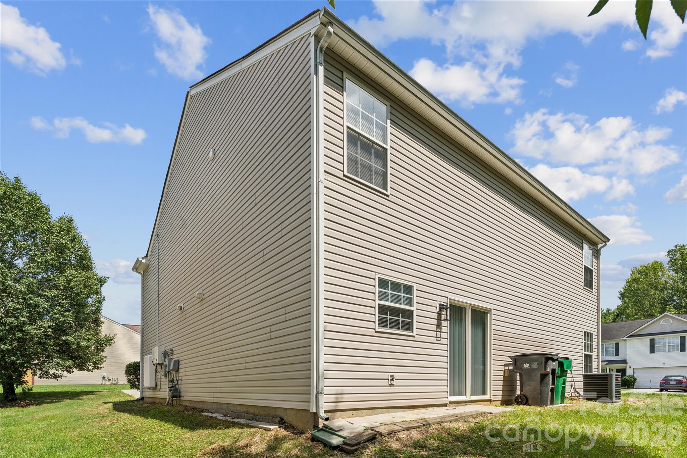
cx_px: 344
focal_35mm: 19
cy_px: 229
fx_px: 355
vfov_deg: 65.7
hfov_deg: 88.1
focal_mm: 18.6
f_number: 13
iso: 100
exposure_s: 1/160
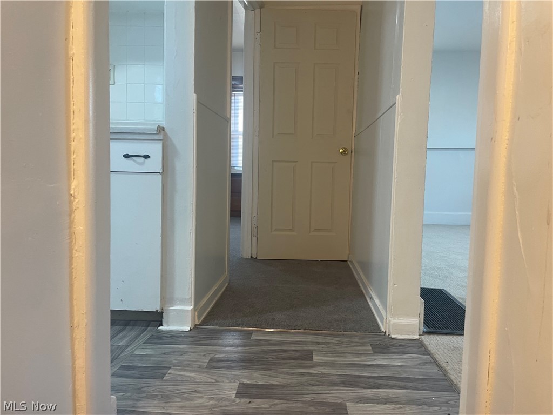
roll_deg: -1.9
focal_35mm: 26
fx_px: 415
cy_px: 208
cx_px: 276
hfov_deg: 67.3
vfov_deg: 53.1
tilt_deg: -1.9
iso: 100
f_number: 1.6
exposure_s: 1/60
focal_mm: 4.2
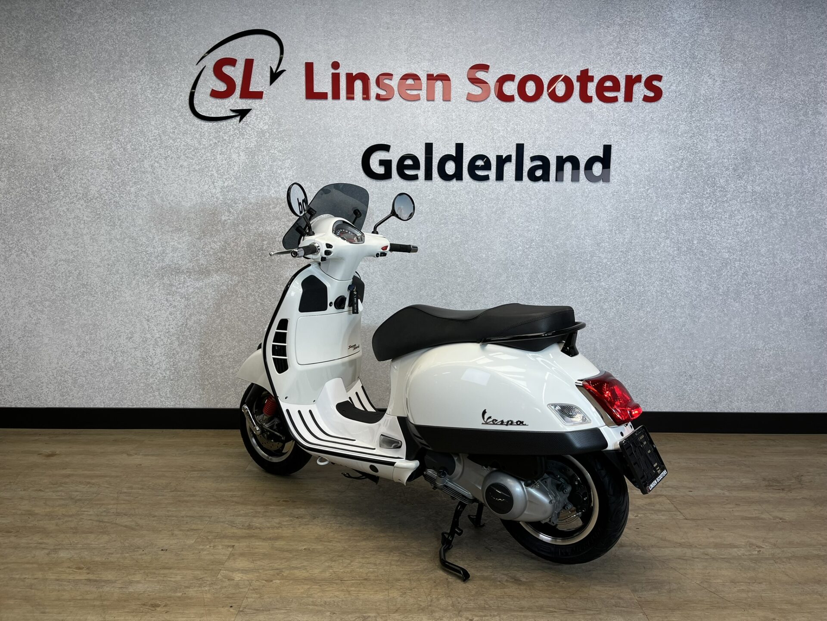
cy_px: 310
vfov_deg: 53.1
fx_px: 621
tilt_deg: -7.9
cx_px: 414
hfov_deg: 67.3
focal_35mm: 26
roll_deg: -0.4
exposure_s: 1/168
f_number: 1.6
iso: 40
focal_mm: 5.1
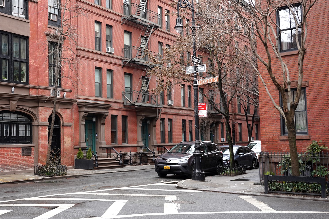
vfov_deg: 31.2
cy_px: 109
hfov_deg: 45.0
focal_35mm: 43
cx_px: 118
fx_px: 393
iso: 400
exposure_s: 1/100
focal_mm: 32
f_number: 5.6
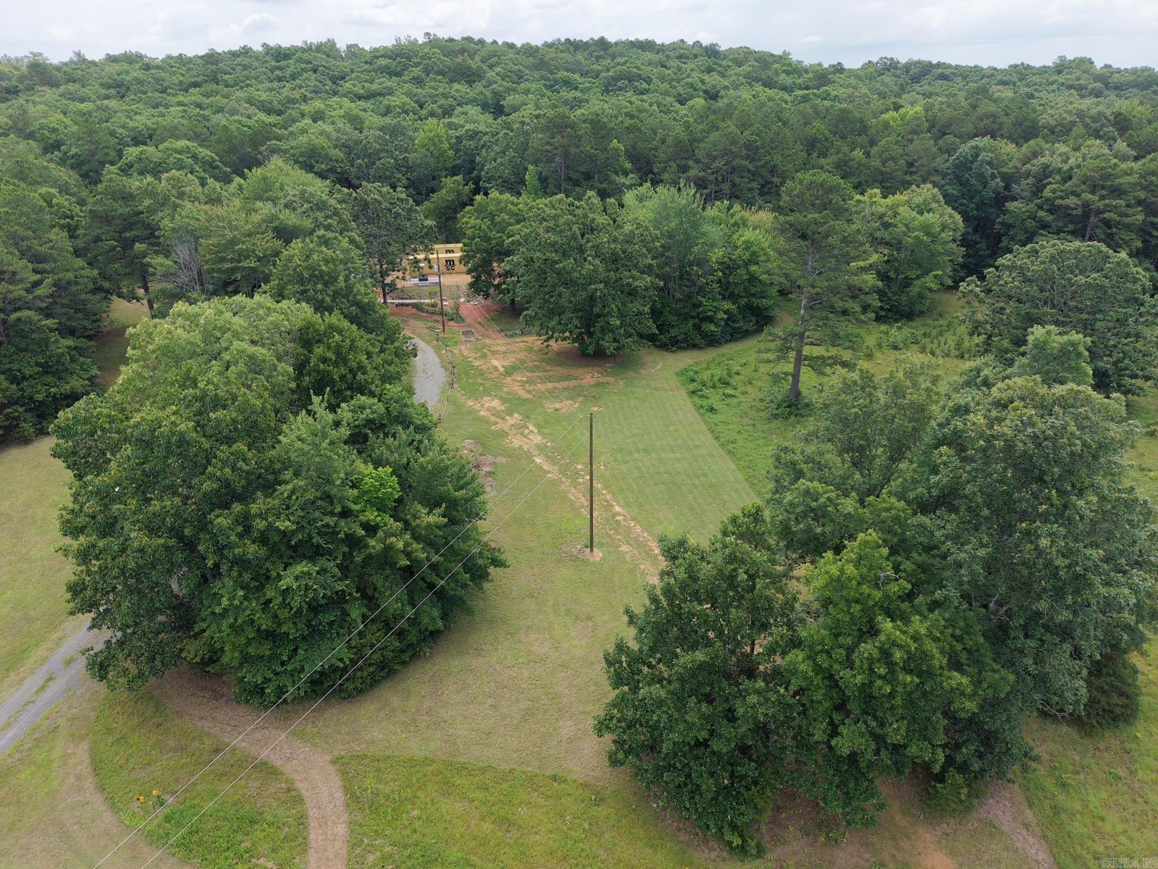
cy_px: 434
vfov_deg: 58.9
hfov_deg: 73.9
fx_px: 769
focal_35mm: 23
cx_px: 579
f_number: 1.8
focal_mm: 8.67
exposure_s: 1/800
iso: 100
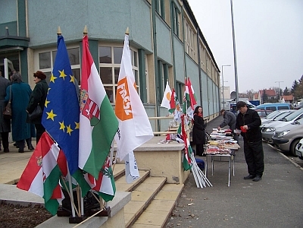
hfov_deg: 54.0
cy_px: 114
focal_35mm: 34
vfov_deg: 41.8
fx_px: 298
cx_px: 152
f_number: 2.7
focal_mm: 5.6
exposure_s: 1/180
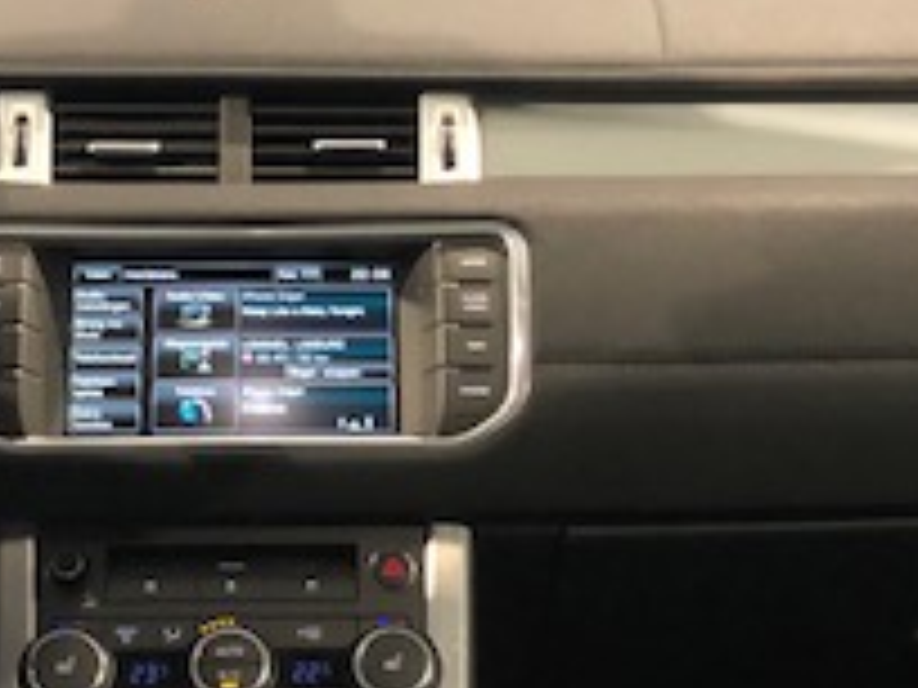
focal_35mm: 88
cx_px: 333
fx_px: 2334
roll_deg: -0.6
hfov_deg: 22.2
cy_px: 409
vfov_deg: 16.8
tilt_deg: -21.9
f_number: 1.8
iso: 100
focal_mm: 3.99
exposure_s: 1/8
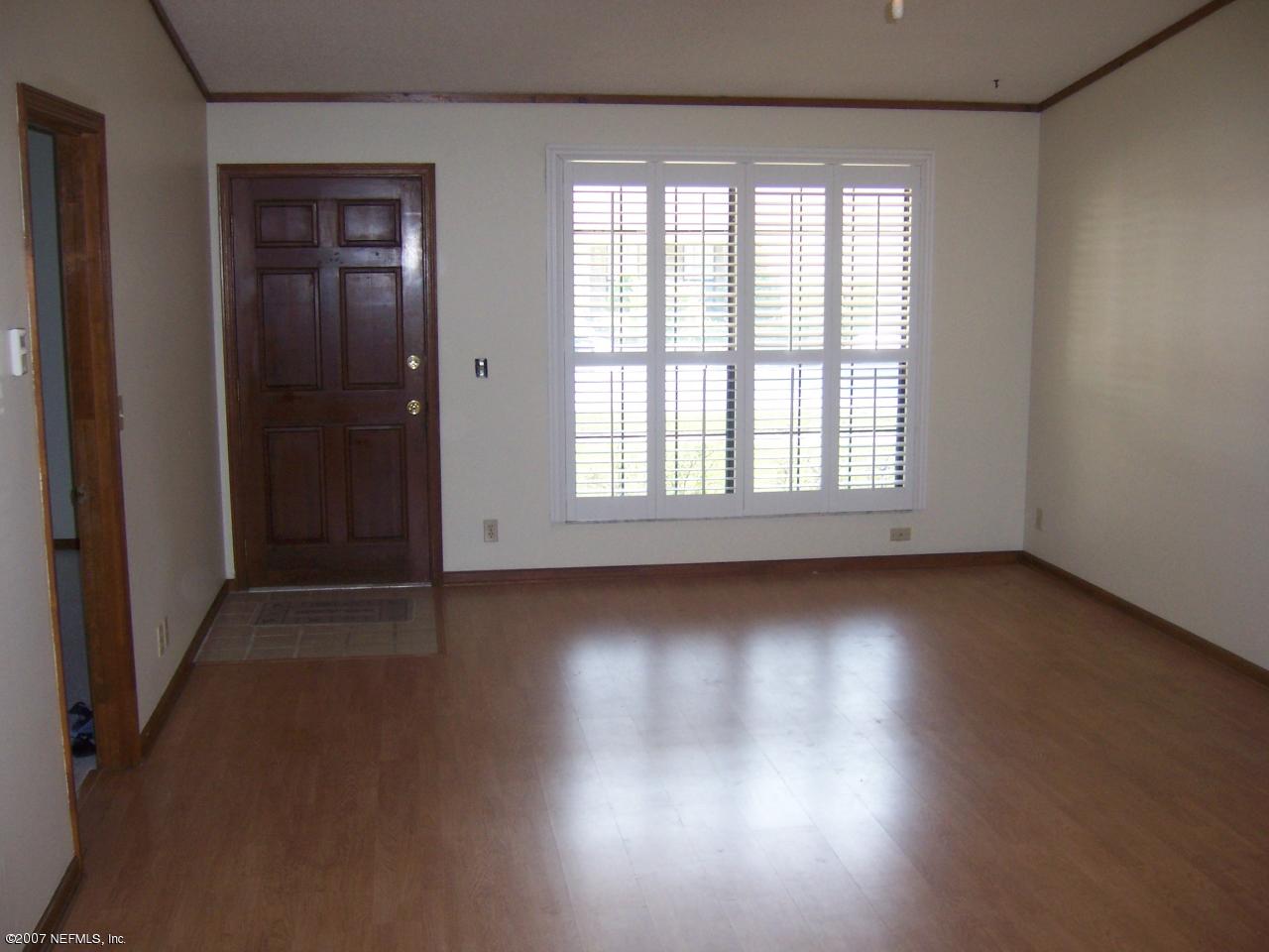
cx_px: 634
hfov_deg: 51.4
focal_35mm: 36
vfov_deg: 39.7
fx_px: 1320
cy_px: 476
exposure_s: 1/60
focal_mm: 6.2
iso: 125
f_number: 2.8
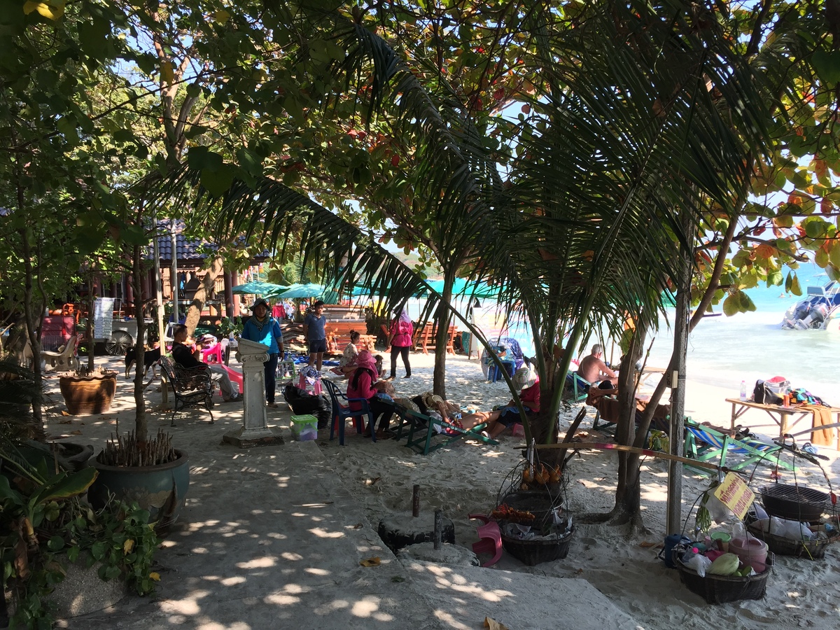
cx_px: 420
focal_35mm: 29
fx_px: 704
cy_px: 315
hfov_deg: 61.7
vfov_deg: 48.2
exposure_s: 1/395
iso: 32
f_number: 2.2
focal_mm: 4.15
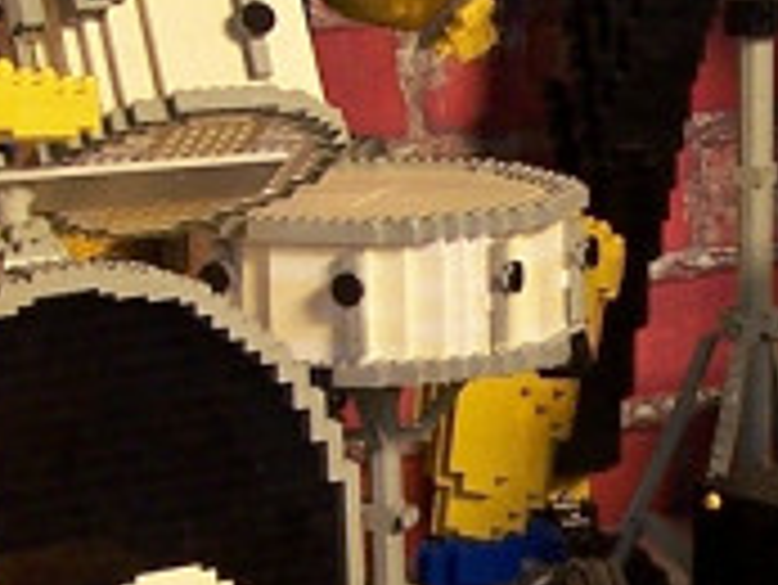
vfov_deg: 6.6
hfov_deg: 8.7
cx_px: 868
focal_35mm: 225
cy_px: 558
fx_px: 5060
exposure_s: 1/2
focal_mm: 6.3
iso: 80
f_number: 2.8
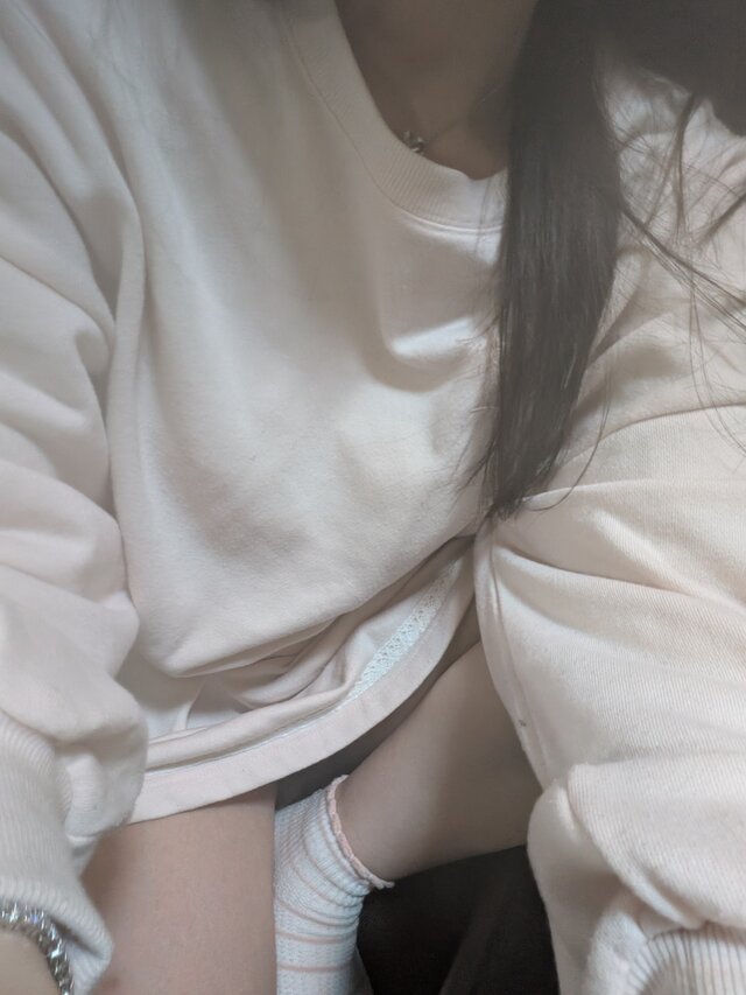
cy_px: 498
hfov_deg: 63.5
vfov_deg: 79.0
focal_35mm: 21
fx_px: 603
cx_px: 373
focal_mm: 2.74
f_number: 2.2
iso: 462
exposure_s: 1/40
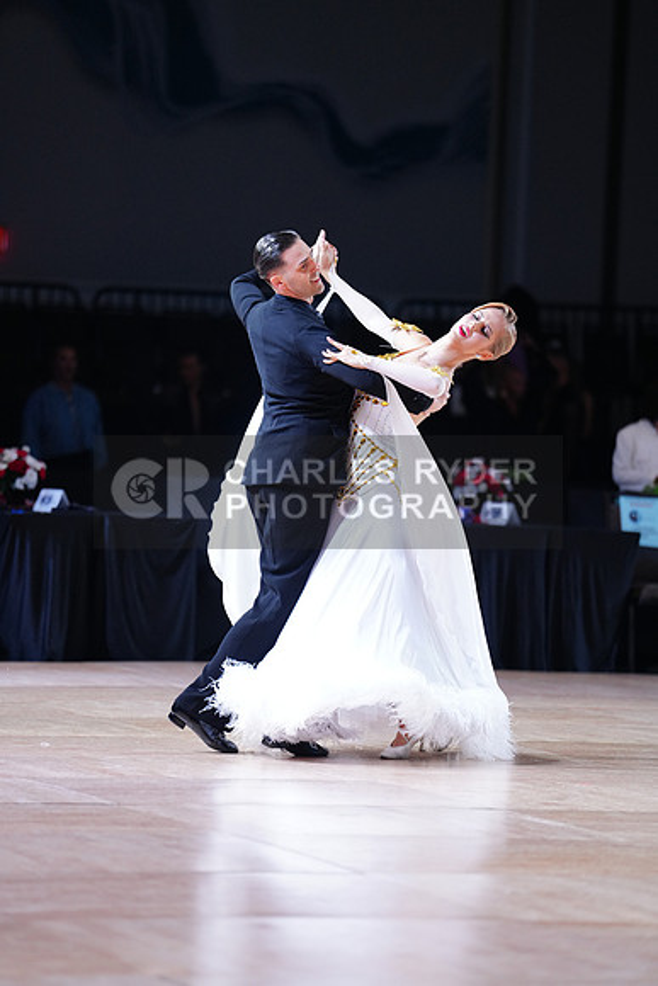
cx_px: 329
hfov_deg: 6.9
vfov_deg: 10.3
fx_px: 5480
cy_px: 493
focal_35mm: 200
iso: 1250
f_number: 2.8
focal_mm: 200
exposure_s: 1/500
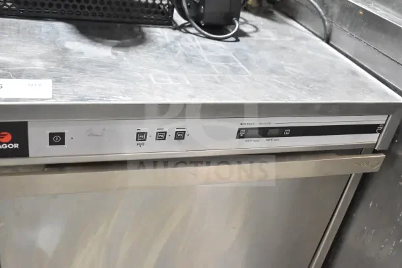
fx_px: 419
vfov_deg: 35.5
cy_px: 134
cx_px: 201
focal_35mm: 38
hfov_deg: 51.3
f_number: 5.6
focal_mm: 25
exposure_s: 1/125
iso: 6400
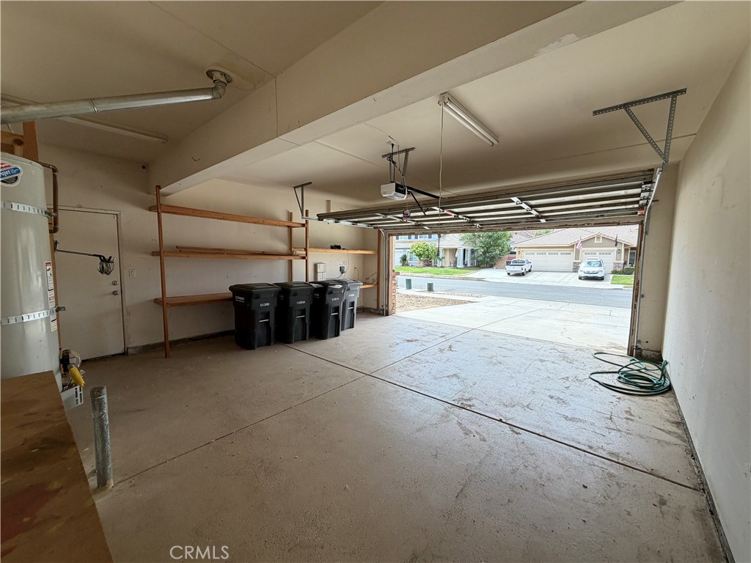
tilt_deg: -5.7
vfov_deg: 85.7
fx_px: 304
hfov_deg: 102.1
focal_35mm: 14
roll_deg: -0.1
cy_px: 282
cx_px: 376
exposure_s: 1/241
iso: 40
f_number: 2.2
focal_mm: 2.22
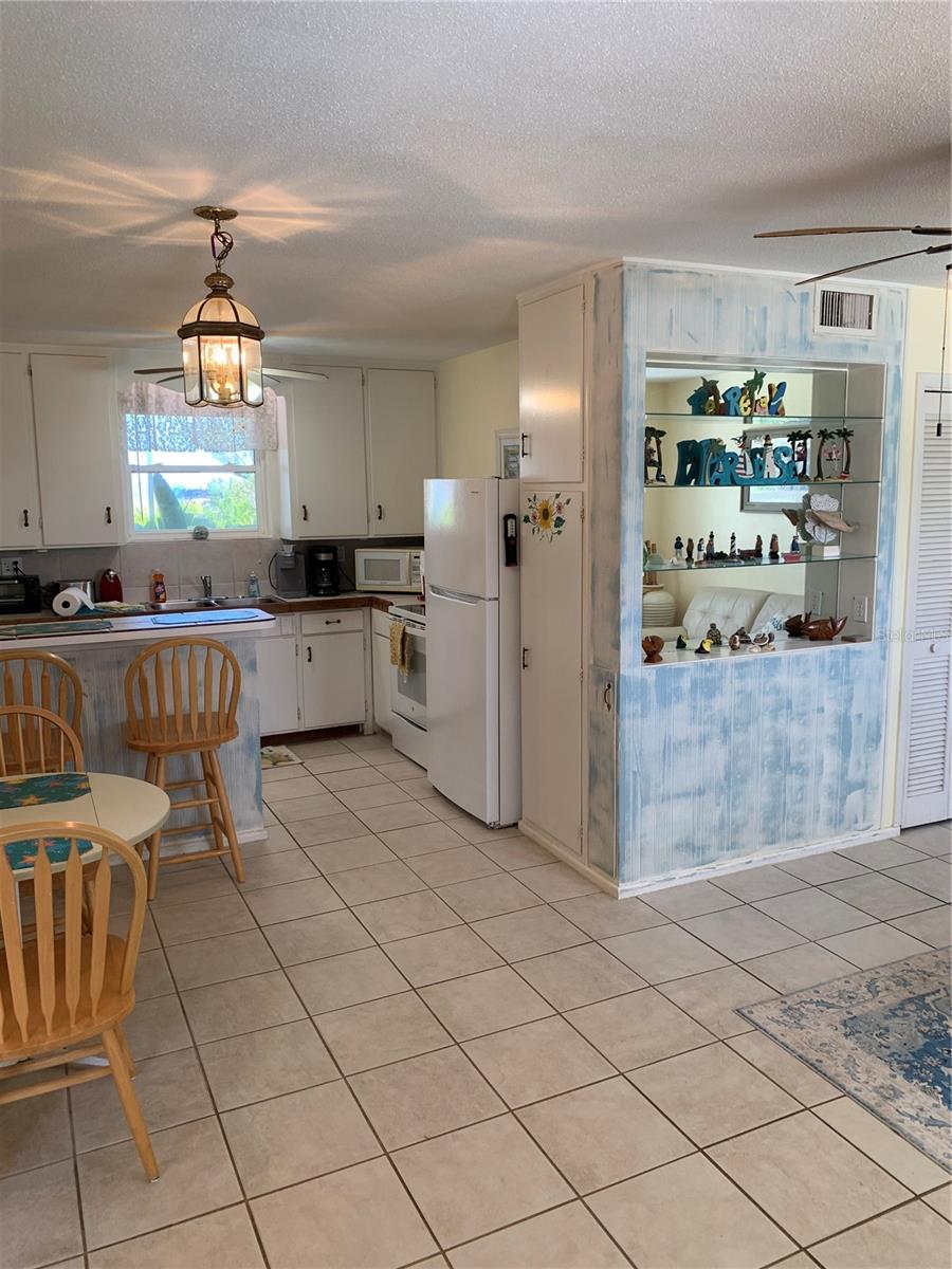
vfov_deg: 67.3
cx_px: 476
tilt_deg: -8.4
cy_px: 634
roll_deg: +0.8
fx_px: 953
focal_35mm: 26
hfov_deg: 53.1
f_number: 1.8
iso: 50
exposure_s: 1/60
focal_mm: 4.25
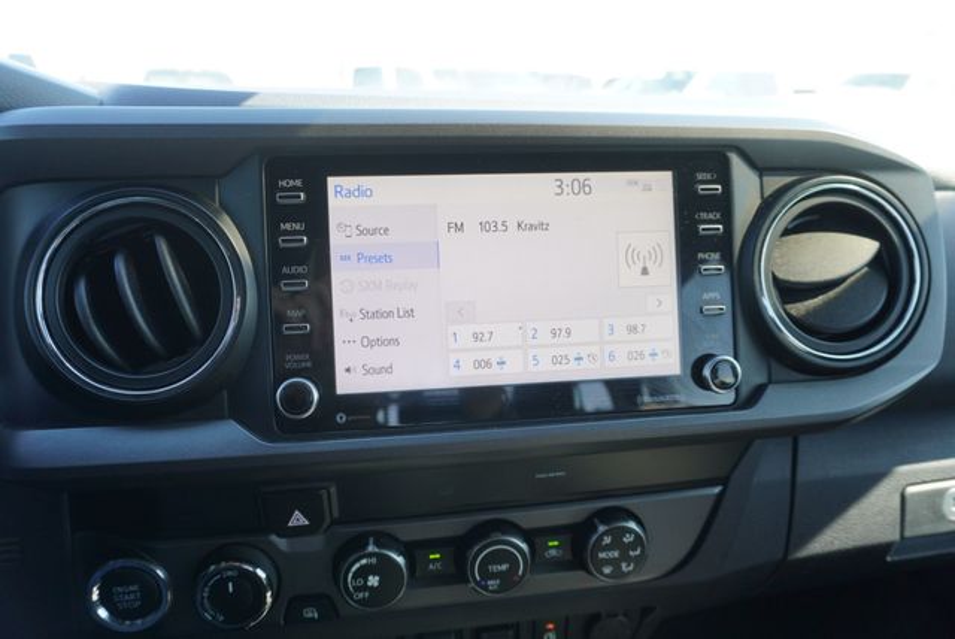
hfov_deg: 73.7
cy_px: 320
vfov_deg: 53.2
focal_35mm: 24
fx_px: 637
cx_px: 478
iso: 160
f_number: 4
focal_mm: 16
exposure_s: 1/60
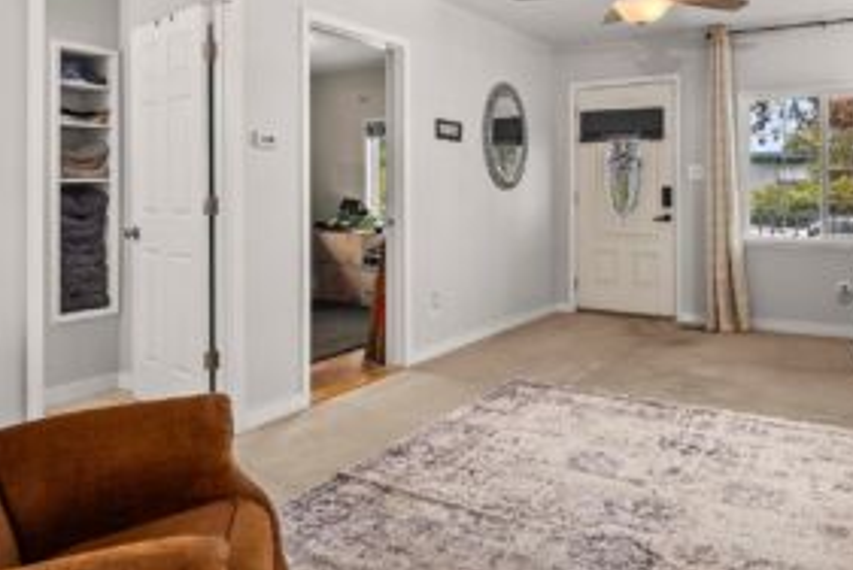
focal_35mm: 27
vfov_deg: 47.5
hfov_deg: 66.8
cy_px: 208
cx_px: 507
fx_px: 640
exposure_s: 1/13
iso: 1000
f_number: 7.1
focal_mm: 19
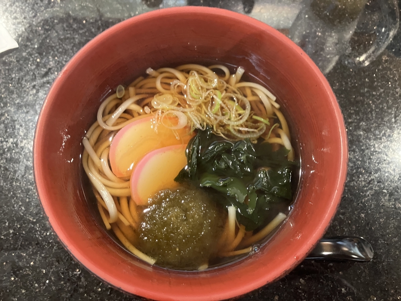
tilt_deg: -71.8
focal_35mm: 28
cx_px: 200
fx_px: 324
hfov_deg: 63.4
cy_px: 150
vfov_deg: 49.7
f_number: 1.8
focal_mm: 3.99
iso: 500
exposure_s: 1/30
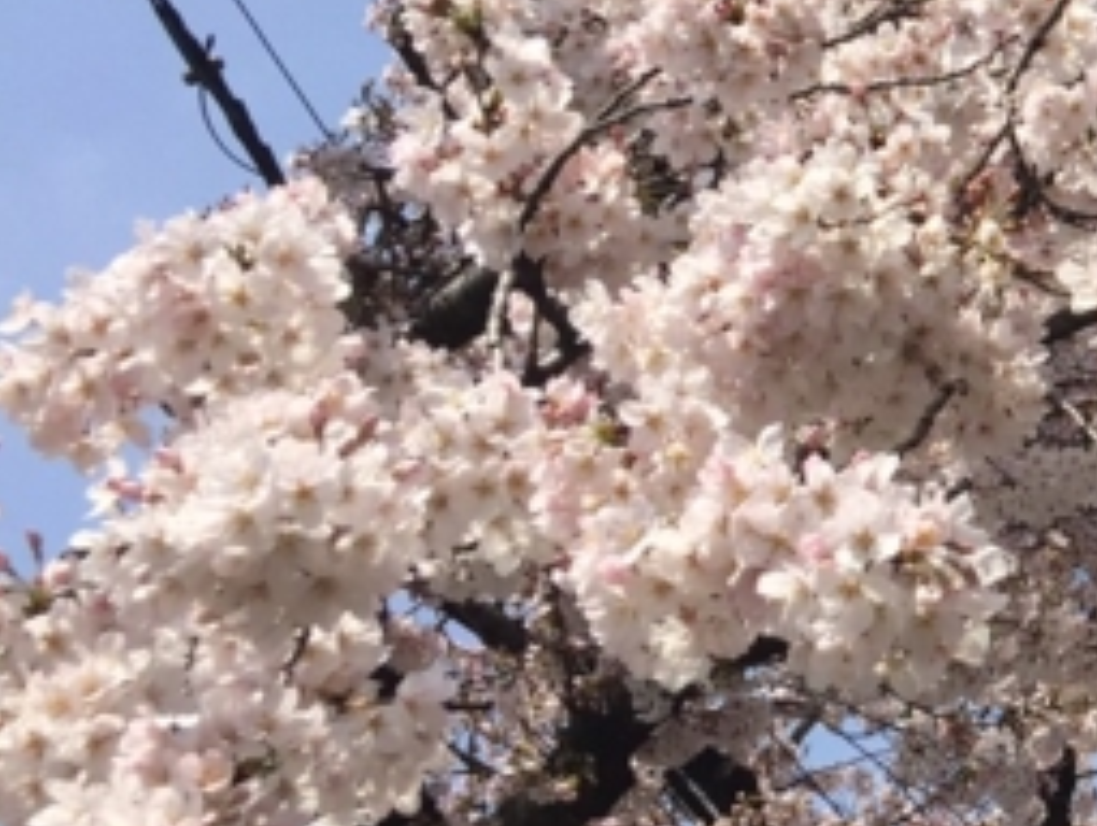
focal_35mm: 97
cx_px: 1833
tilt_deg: +37.3
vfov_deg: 15.3
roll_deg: +5.4
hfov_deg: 17.3
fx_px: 3078
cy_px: 282
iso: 32
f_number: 2.2
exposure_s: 1/2326
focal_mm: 4.15
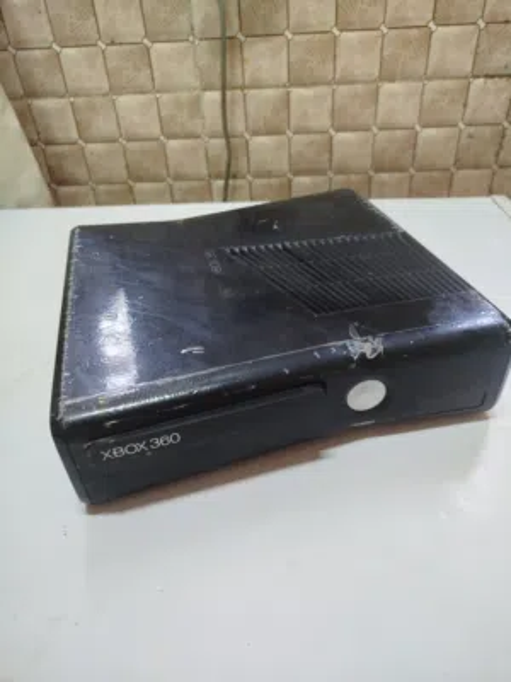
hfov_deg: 56.8
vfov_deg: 71.6
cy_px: 341
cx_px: 256
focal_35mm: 24
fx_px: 472
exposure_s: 1/33
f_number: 1.7
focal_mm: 5.31
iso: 320
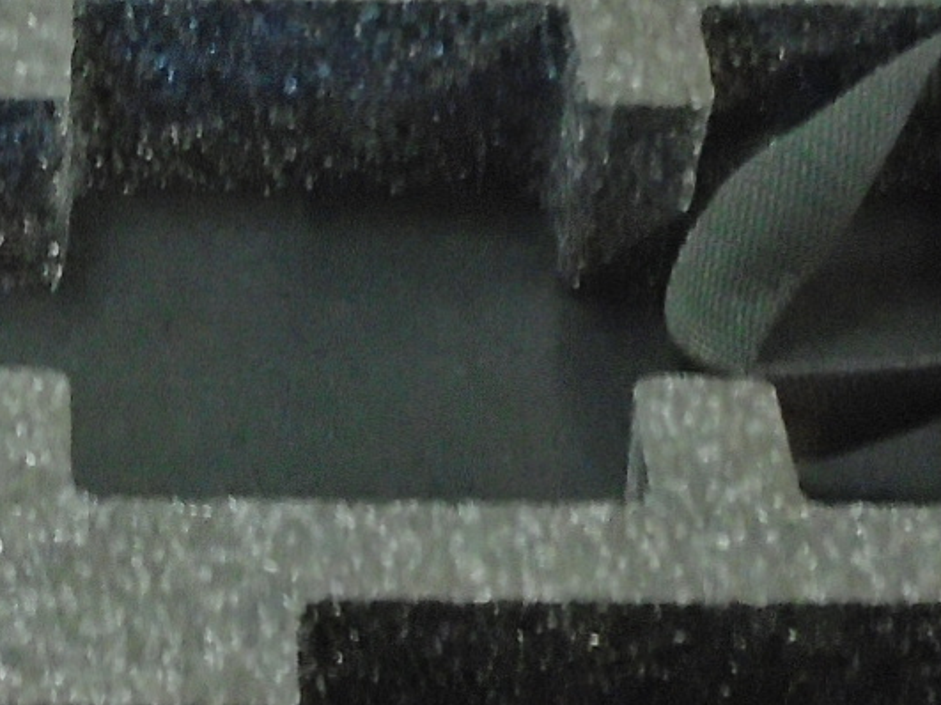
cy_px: 305
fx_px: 3452
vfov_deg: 11.7
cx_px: -4
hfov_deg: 15.2
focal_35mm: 127
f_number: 3.2
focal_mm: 4.6
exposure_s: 1/13
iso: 400
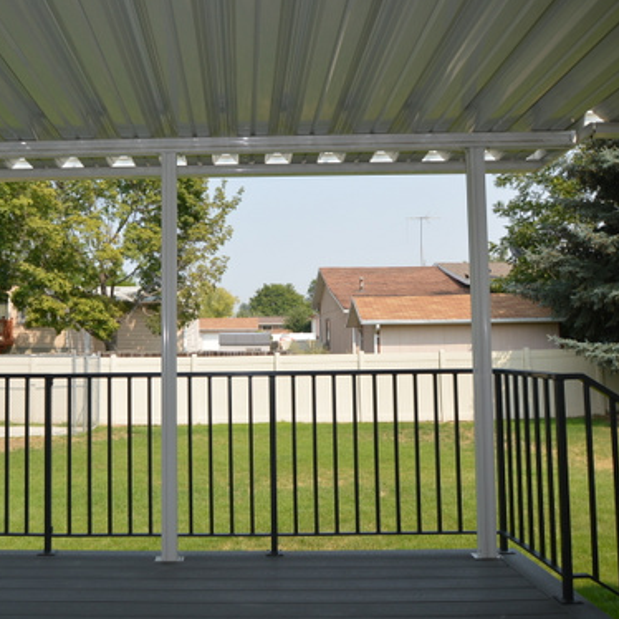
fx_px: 662
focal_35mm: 33
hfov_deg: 49.5
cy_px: 291
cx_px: 227
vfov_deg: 50.1
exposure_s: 1/200
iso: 100
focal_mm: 15
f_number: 7.1
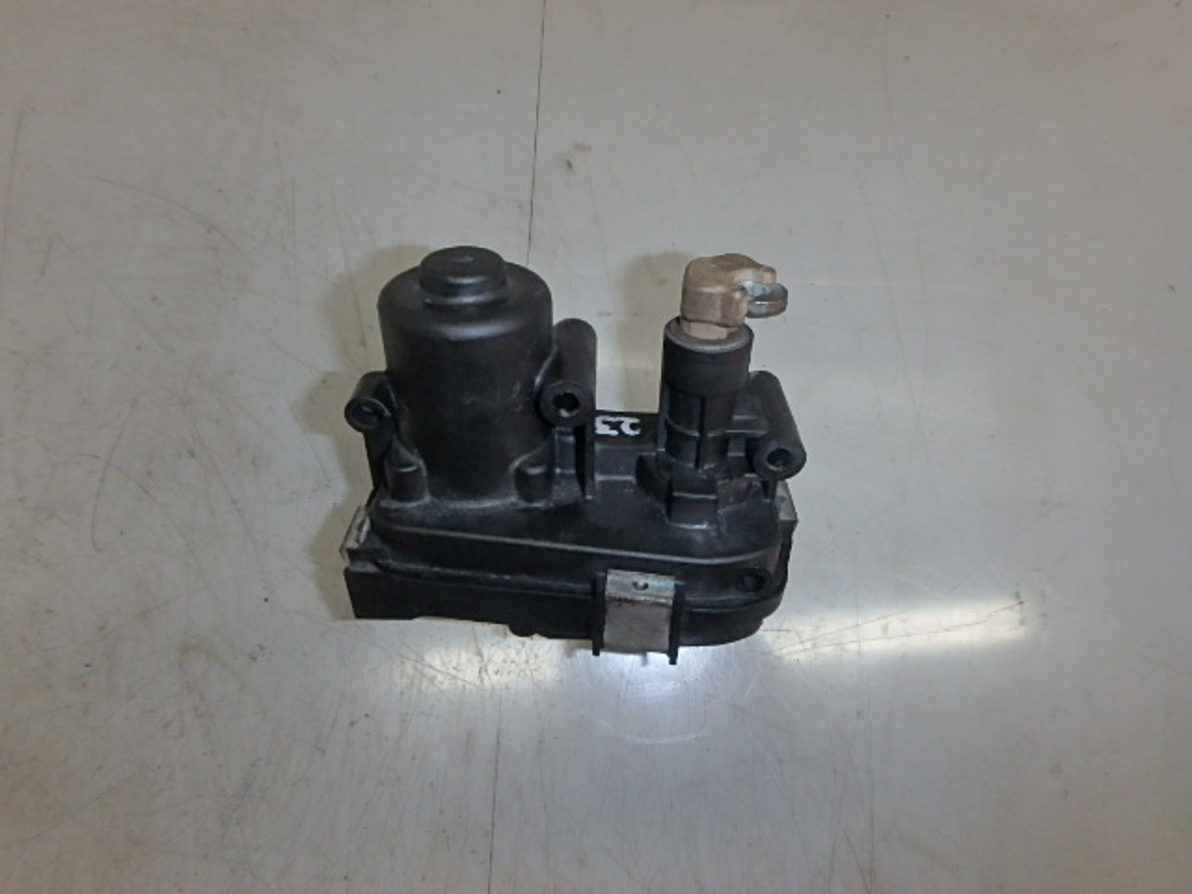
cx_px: 596
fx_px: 723
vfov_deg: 63.4
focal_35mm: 21
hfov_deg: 79.0
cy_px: 447
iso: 320
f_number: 6
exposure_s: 1/100
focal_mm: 3.7
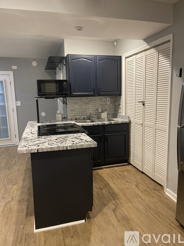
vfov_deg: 67.3
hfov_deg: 53.0
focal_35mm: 26
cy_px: 123
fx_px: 184
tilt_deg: -8.4
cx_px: 92
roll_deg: +2.6
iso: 320
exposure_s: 1/60
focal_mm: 5.1
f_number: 1.6
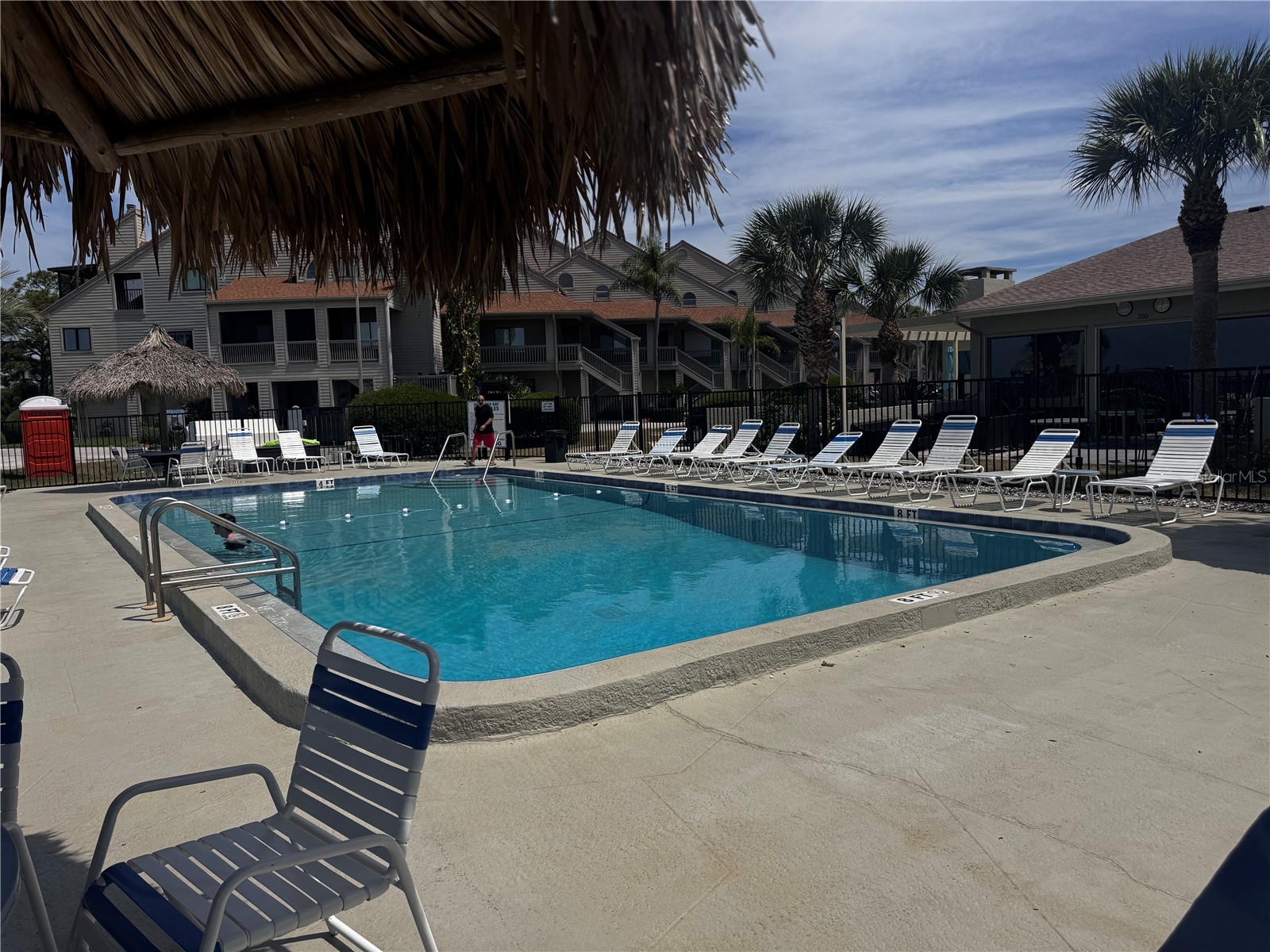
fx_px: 881
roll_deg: +2.9
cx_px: 635
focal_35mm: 24
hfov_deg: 71.6
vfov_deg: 56.8
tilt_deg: -4.8
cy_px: 476
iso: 80
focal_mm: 6.76
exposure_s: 1/10417
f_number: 1.78
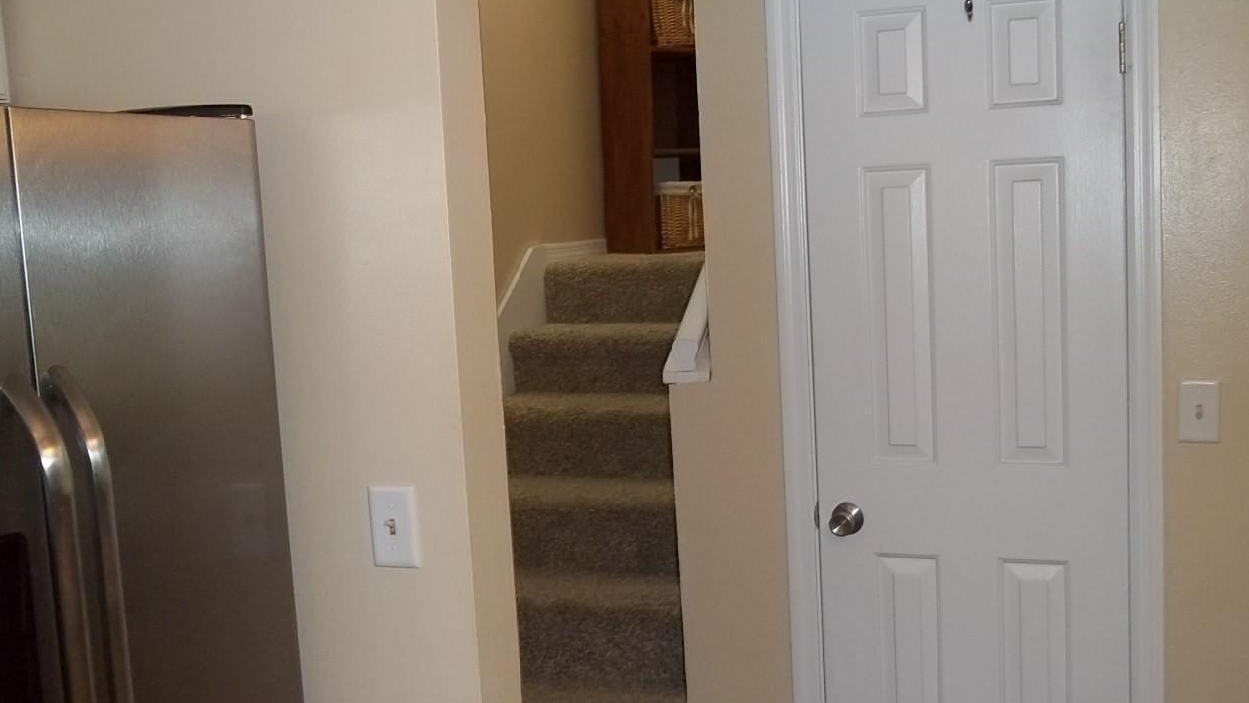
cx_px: 625
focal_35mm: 40
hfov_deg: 50.5
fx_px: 1325
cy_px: 375
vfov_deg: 29.7
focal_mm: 6.5
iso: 160
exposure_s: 1/30
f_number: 3.1
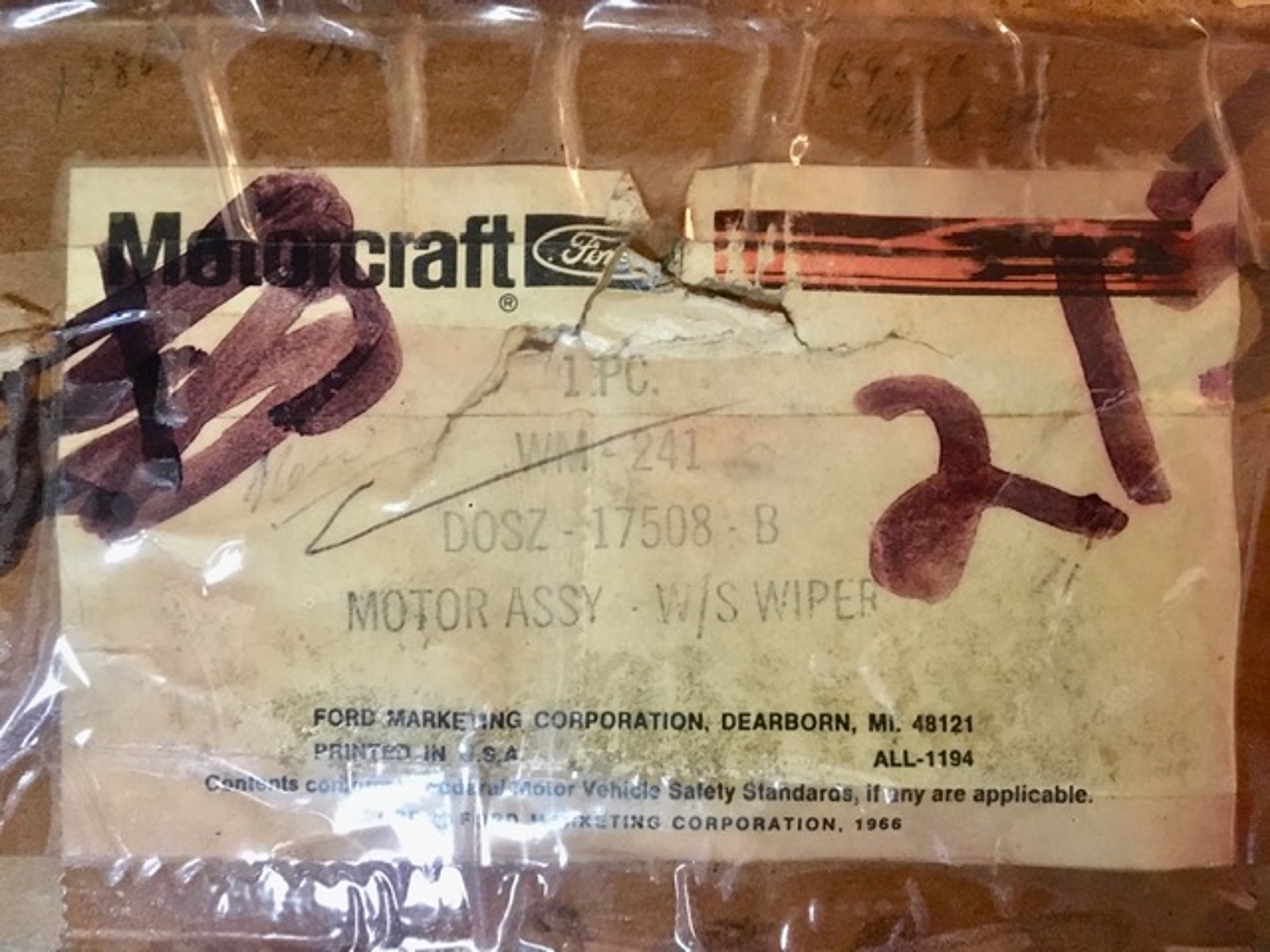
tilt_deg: -83.7
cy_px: 476
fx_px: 1064
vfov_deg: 48.2
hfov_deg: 61.7
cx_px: 635
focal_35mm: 29
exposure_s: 1/17
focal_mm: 4.15
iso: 320
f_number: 2.2
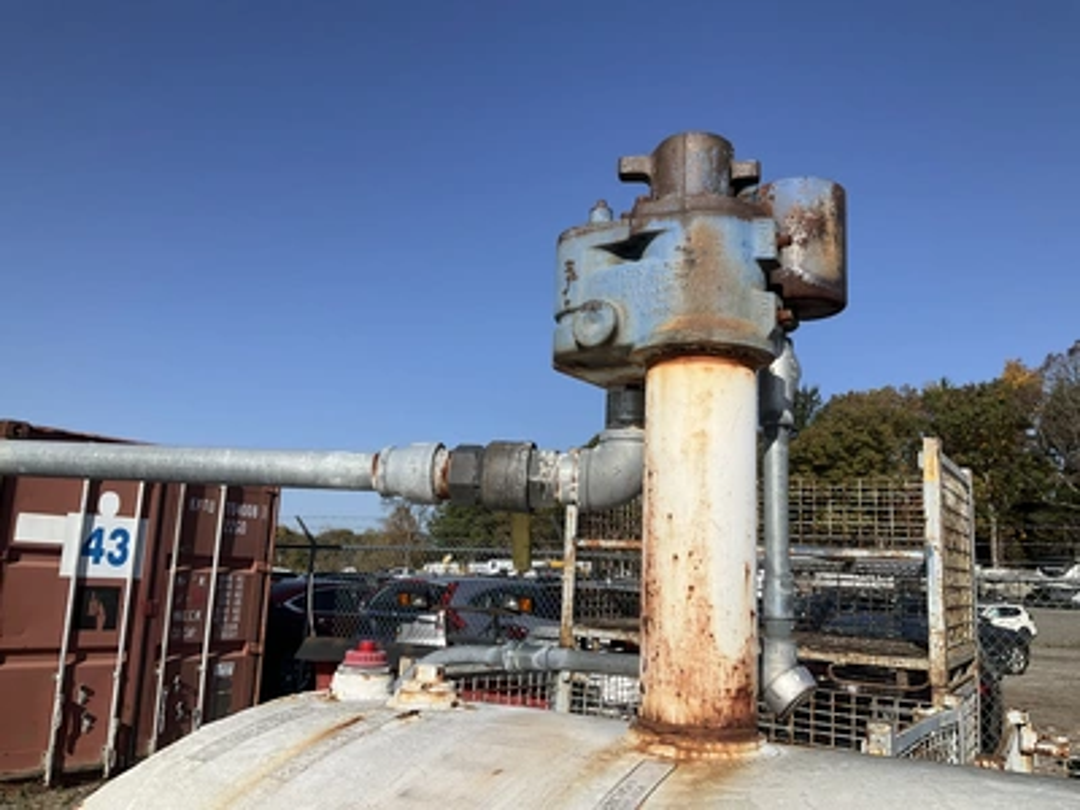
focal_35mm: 29
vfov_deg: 48.2
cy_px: 405
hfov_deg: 61.7
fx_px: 905
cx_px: 540
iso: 25
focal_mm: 3
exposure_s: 1/3322
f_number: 1.8
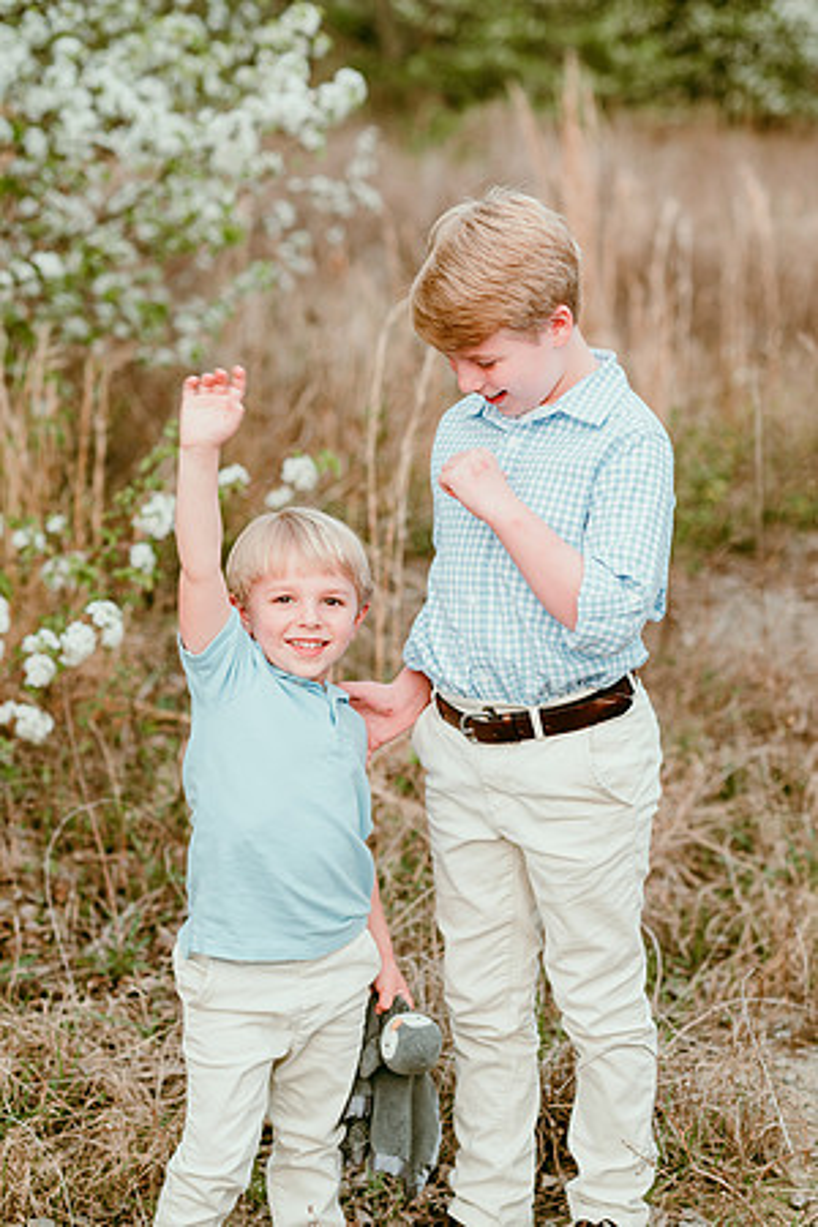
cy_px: 614
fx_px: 2897
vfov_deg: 23.9
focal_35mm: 85
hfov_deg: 16.1
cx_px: 409
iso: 100
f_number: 3.2
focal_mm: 85
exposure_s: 1/160
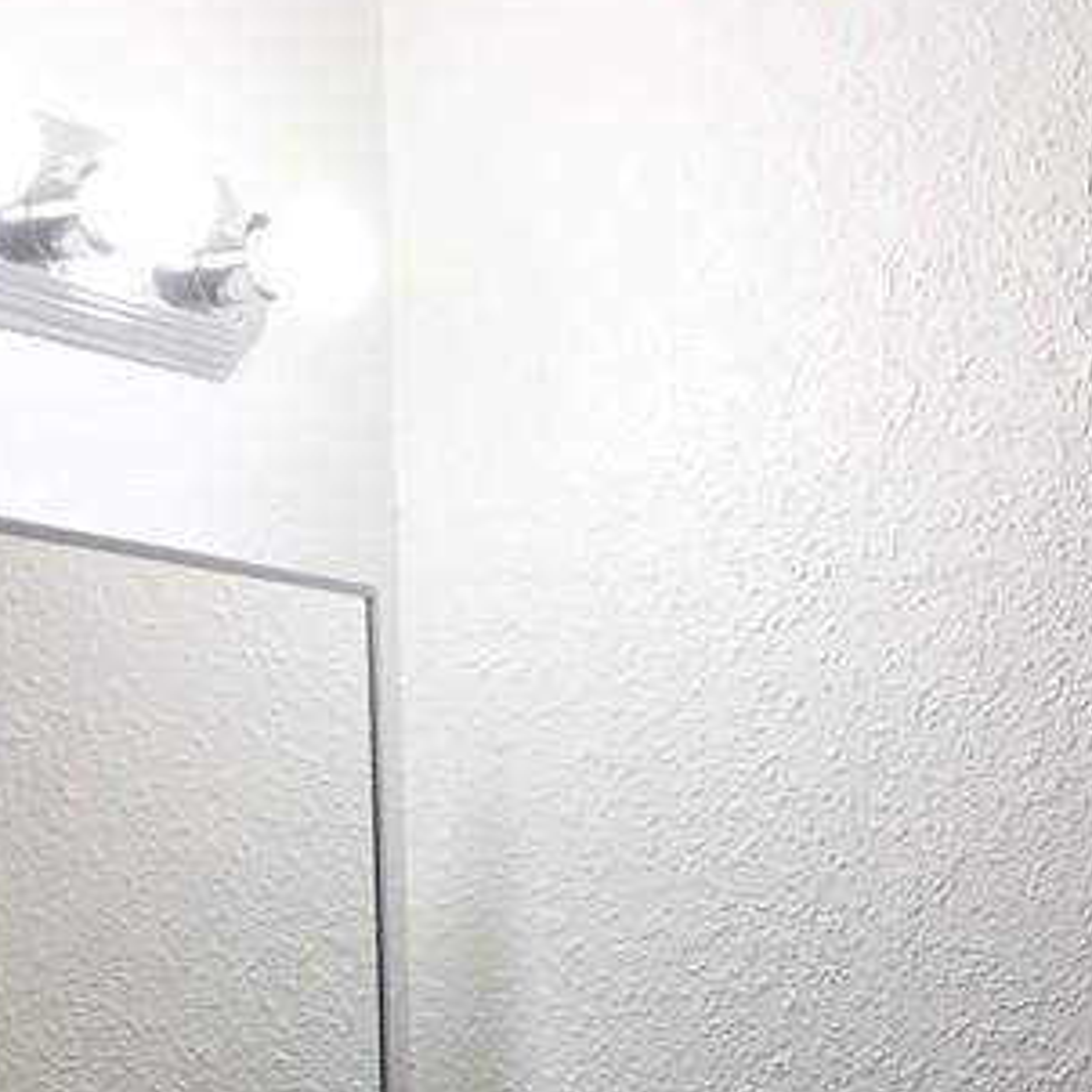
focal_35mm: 87
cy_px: 1280
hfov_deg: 19.9
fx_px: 3105
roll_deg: +0.6
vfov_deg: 18.9
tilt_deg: -4.4
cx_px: 763
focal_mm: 4.15
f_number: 2.2
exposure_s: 1/120
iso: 32
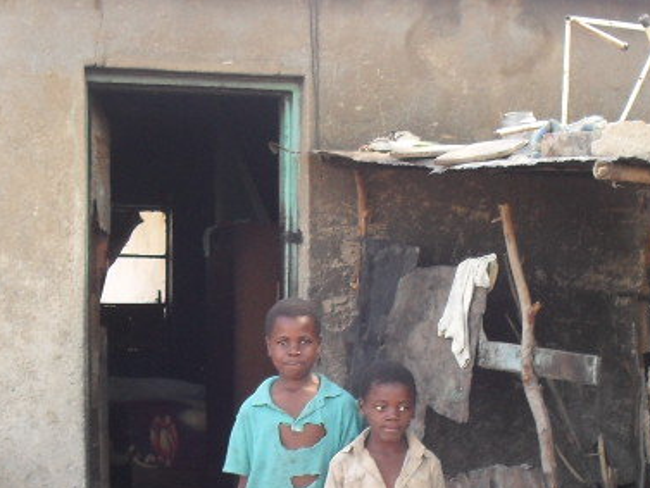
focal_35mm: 95
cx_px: 369
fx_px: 1784
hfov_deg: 20.6
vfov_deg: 15.3
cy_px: 497
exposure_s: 1/45
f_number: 3.2
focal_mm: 6.3
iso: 100
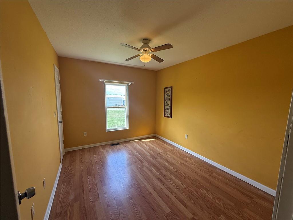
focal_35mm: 14
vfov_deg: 85.7
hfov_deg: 102.1
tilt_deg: -5.6
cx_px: 146
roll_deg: -0.7
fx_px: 119
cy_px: 110
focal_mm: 2.22
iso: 80
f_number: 2.2
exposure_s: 1/99
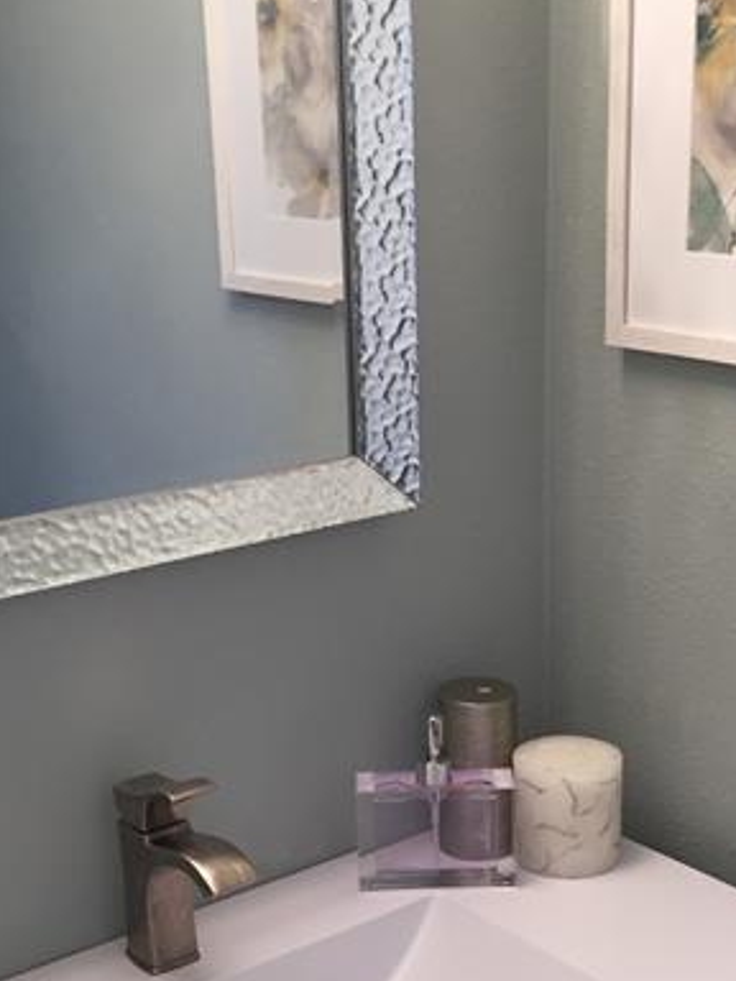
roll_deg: +1.2
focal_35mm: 58
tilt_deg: -18.1
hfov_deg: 25.2
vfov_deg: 33.0
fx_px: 1644
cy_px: 639
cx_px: 399
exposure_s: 1/30
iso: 64
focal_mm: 4.15
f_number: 2.2
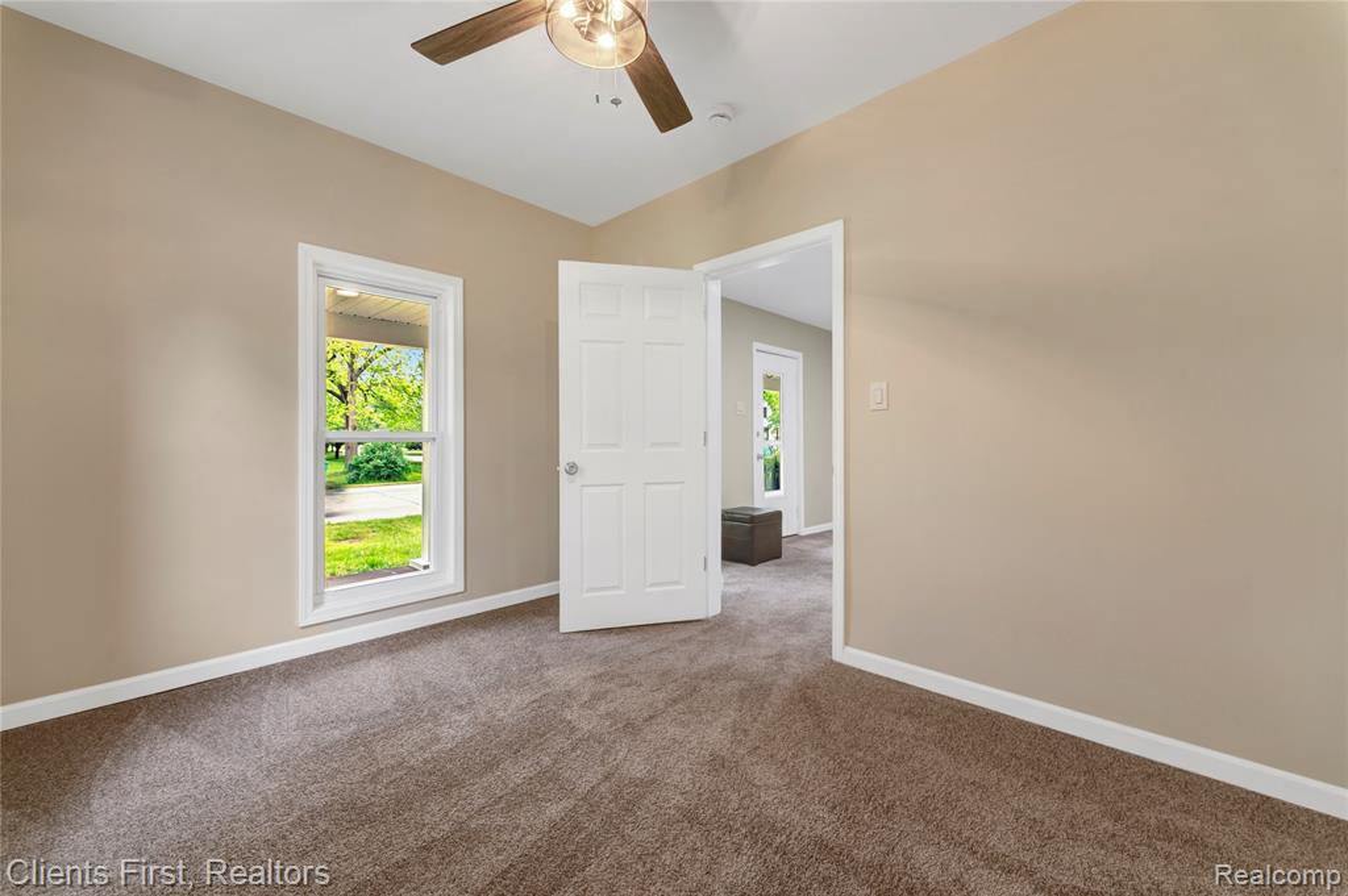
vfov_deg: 81.1
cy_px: 448
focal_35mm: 14
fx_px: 524
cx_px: 674
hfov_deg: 104.3
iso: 720
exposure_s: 1/25
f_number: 9
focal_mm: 14
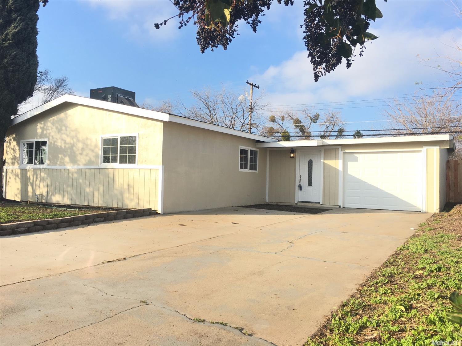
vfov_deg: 48.2
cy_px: 173
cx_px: 231
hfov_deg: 61.7
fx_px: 387
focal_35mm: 29
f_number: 2.2
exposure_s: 1/986
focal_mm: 4.15
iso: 25
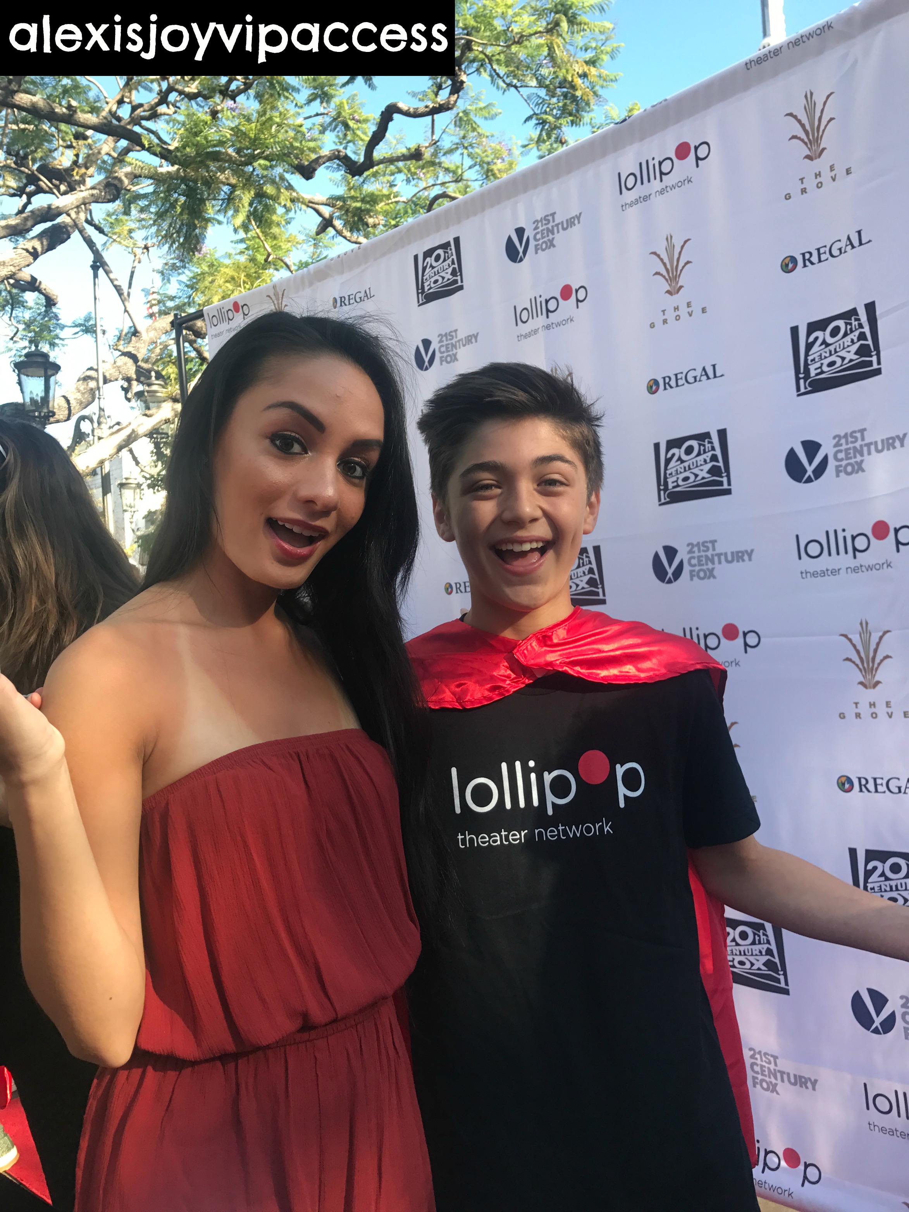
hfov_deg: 49.7
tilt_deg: +2.1
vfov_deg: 63.4
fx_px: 980
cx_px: 454
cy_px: 606
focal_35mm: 28
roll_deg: +2.4
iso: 20
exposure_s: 1/320
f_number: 1.8
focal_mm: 3.99
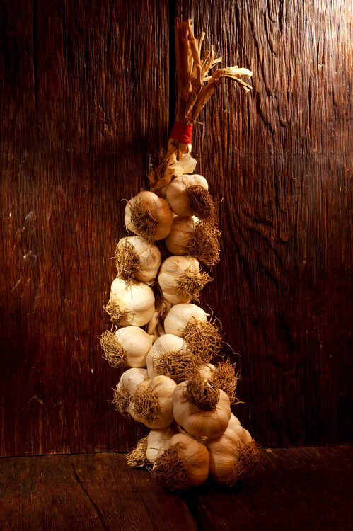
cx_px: 176
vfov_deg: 32.4
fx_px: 913
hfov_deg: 21.9
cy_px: 266
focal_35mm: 62
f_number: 22
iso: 200
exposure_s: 15
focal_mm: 62
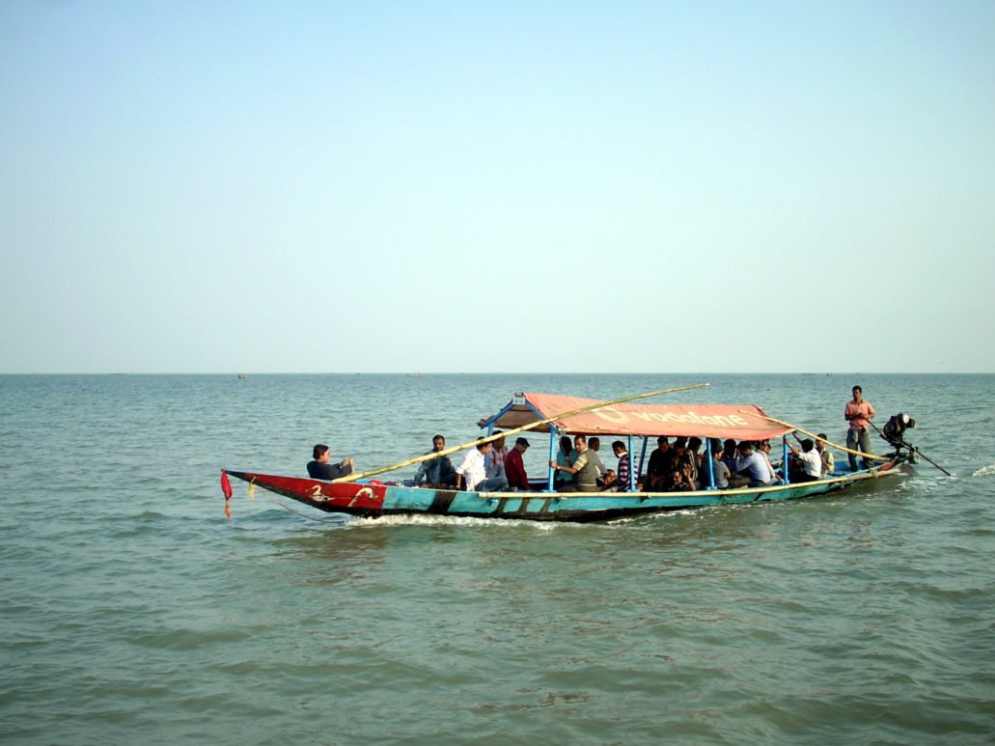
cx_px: 528
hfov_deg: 44.8
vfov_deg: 34.3
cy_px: 394
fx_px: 1207
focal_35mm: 42
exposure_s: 1/420
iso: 64
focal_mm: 6.2
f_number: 2.8
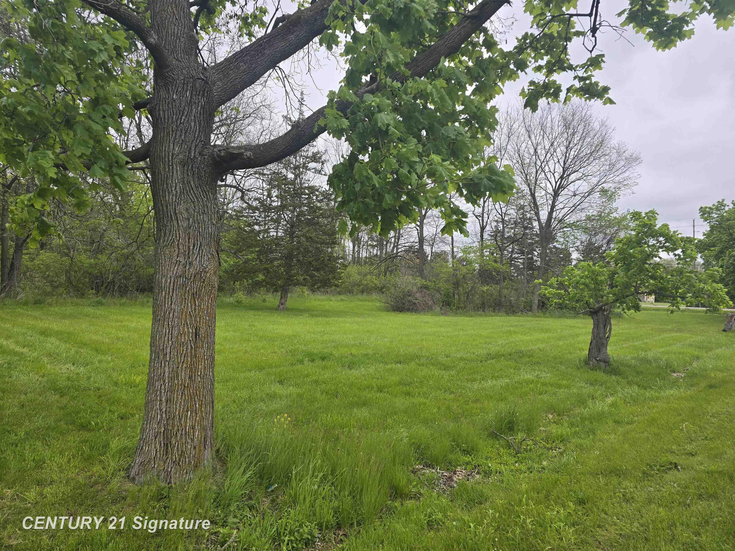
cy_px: 276
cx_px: 368
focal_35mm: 23
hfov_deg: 73.9
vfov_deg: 58.9
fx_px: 488
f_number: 1.7
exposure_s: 1/180
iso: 20
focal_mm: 6.3
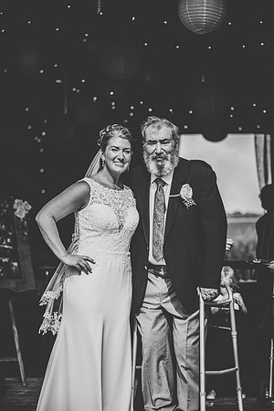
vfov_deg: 20.4
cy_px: 206
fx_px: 1142
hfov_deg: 13.7
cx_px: 137
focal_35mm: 100
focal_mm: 100
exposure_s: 1/3200
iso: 200
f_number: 2.8
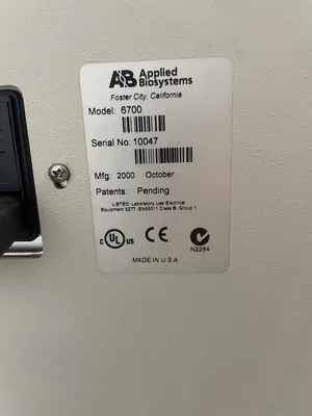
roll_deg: +2.0
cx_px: 156
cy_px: 208
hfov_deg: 53.1
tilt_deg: -13.9
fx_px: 312
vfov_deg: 67.3
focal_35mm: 26
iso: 250
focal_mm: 4.2
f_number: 1.6
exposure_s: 1/60
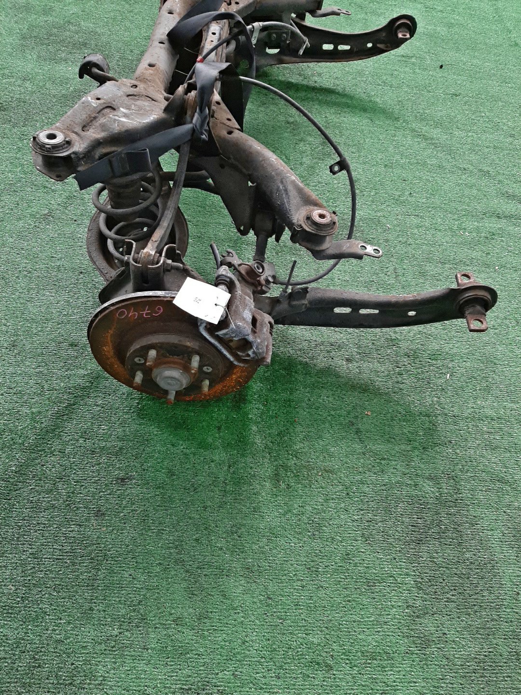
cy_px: 348
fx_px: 522
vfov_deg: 67.3
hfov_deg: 53.1
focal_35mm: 26
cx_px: 260
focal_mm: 3.93
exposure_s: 1/50
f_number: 1.7
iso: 133
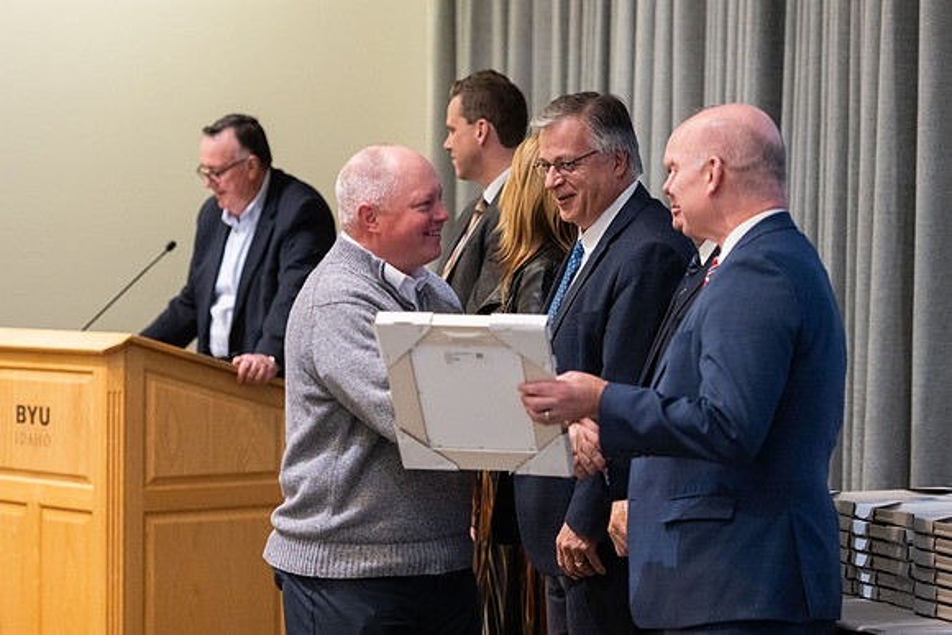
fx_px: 3534
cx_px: 475
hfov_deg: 15.3
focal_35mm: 134
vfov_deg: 10.3
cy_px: 295
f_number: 2.8
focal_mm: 110
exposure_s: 1/160
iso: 4000
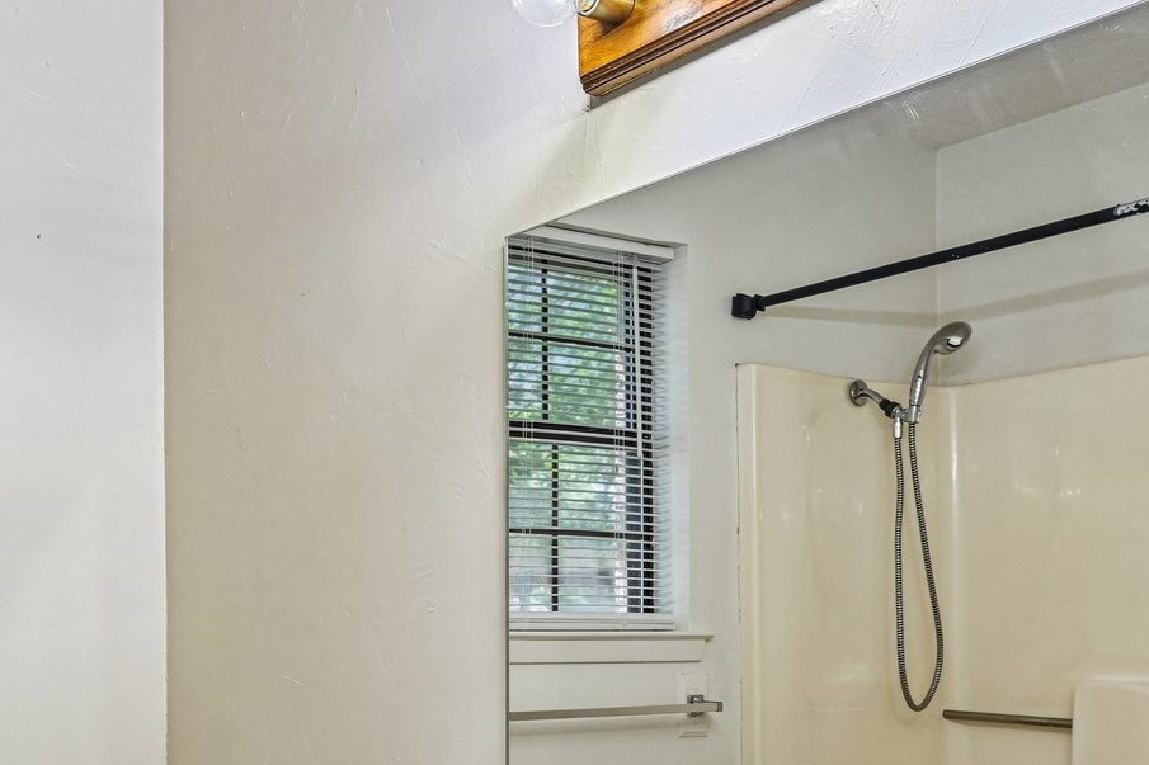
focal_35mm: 43
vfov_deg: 30.4
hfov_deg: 43.1
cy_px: 622
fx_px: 1372
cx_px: 208
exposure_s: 1/15
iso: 400
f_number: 8
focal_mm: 19
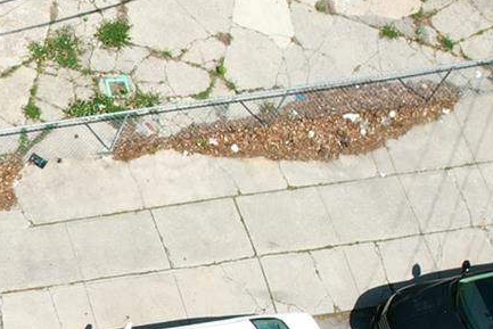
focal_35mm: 104
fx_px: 1425
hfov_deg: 16.7
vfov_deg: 13.1
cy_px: 299
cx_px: -360
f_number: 2.8
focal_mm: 8.38
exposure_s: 1/1500
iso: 100
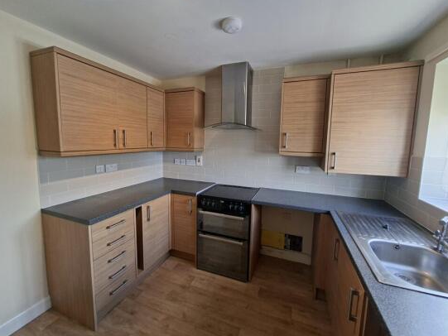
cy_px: 160
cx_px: 222
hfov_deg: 102.0
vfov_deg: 85.6
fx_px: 181
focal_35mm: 14
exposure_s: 1/40
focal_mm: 1.74
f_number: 2.2
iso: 40
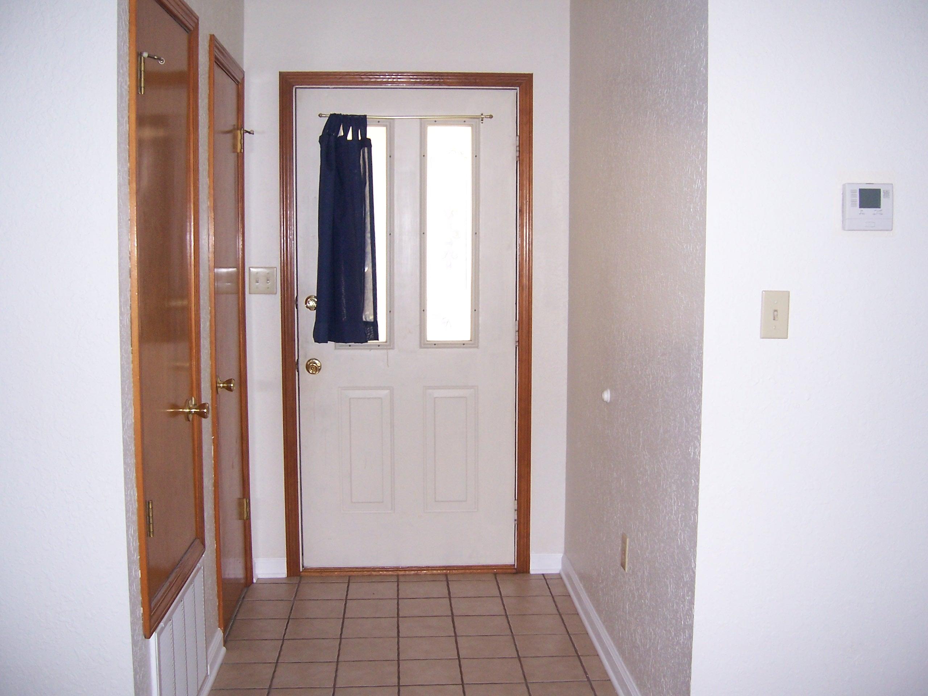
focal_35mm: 36
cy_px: 348
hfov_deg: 51.4
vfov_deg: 39.7
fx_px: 965
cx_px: 464
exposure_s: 1/60
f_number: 3
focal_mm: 6
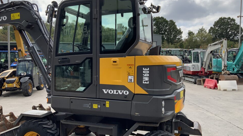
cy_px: 63
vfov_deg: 34.6
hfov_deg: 58.0
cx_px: 120
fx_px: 219
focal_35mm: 34
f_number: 1.8
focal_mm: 3
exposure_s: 1/1577
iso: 16
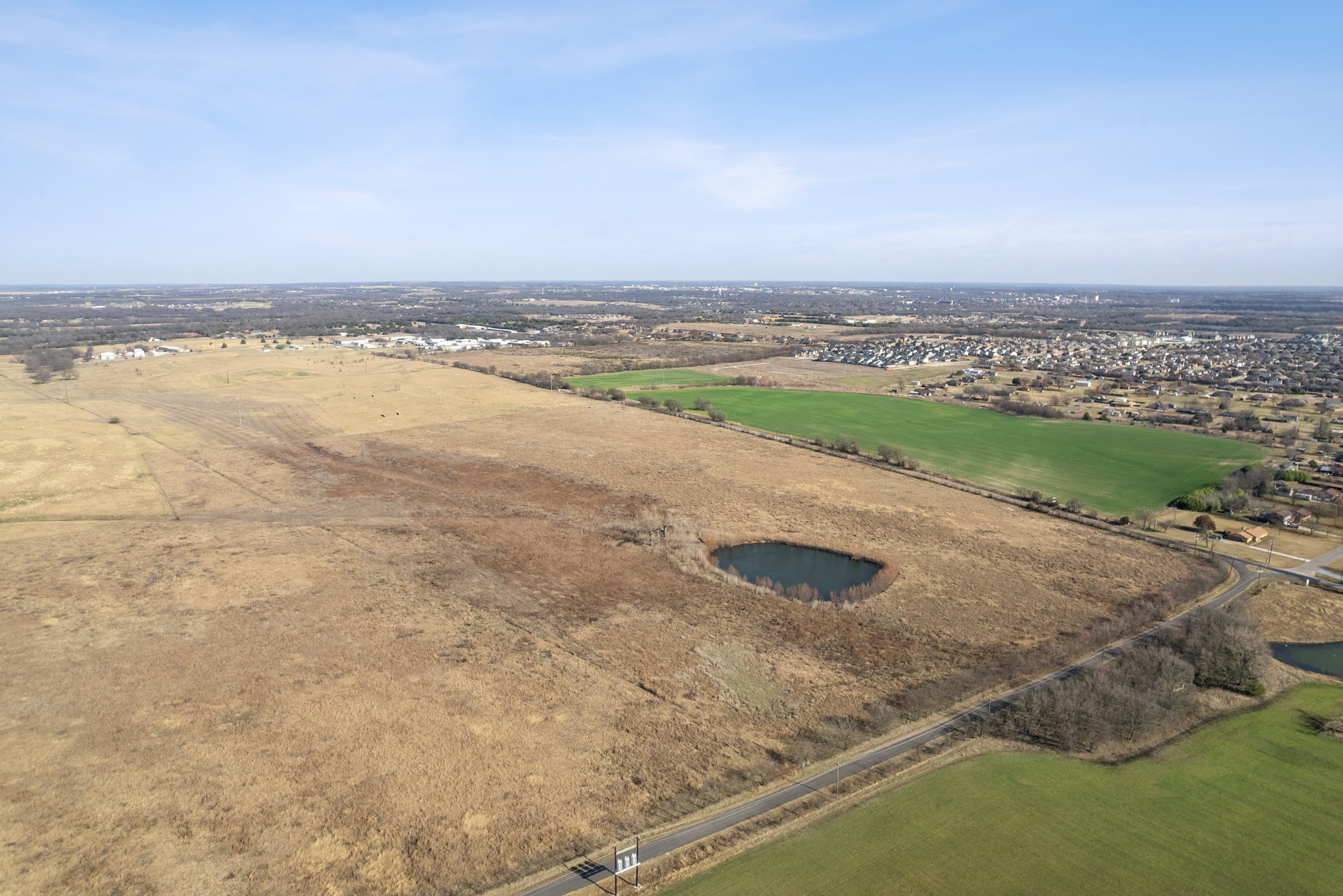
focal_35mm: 22
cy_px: 448
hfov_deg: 78.6
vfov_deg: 57.3
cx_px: 672
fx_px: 821
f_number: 2.8
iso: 110
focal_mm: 8.4
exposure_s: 1/2000
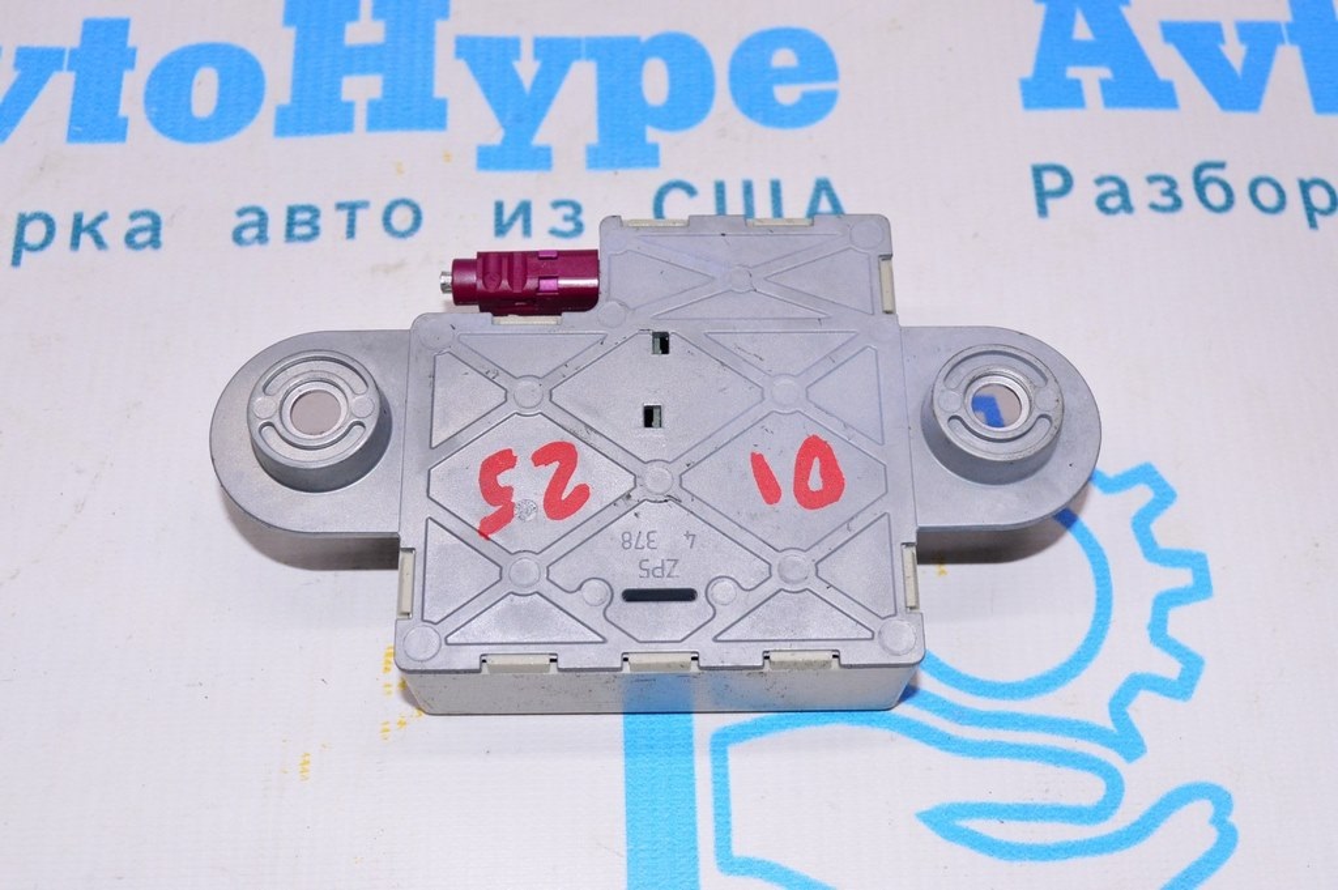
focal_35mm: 46
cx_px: 669
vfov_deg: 28.9
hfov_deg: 42.4
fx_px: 1727
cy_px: 445
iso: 1600
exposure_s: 1/200
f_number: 8
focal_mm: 31
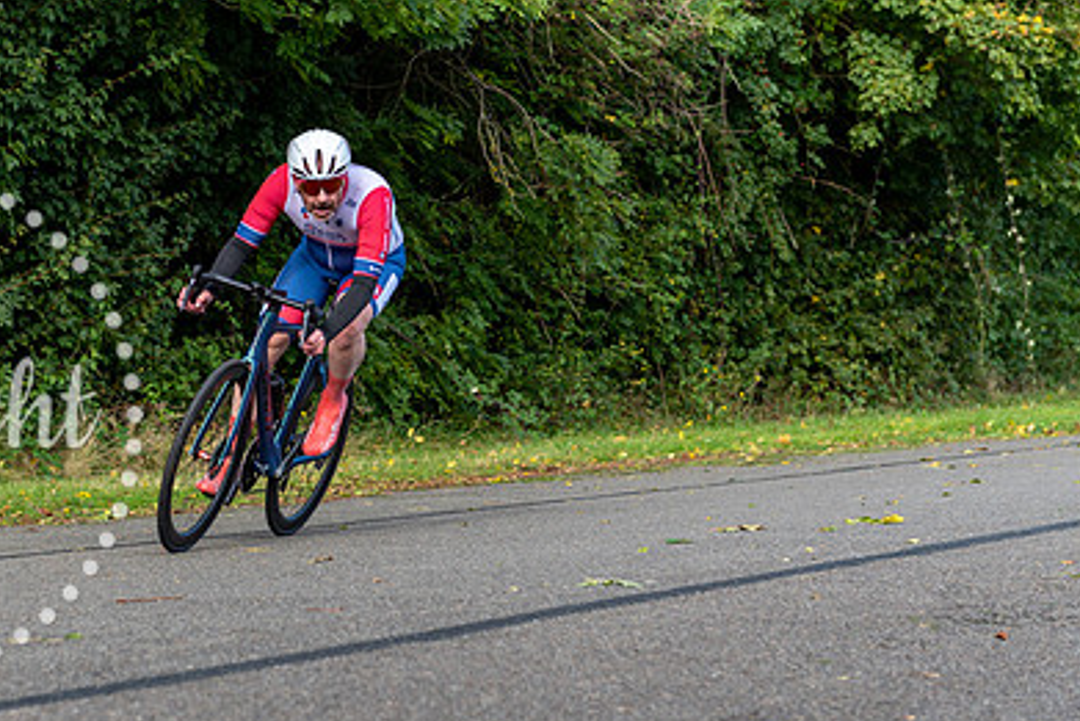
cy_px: 278
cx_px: 312
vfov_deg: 14.0
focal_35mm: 98
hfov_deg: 20.7
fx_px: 2941
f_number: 3.5
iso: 200
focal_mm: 66
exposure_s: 1/500
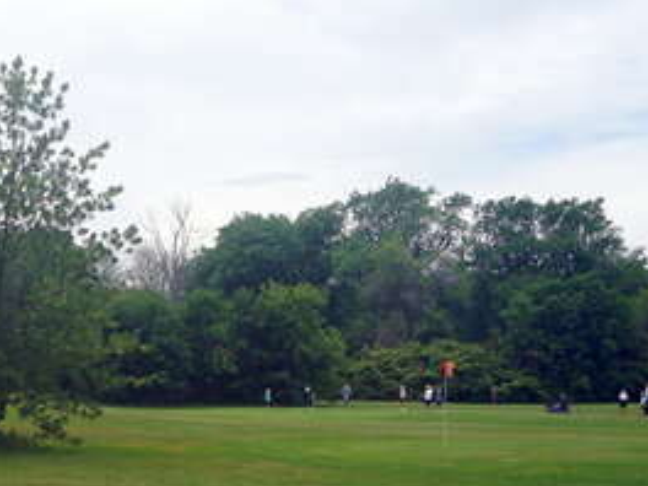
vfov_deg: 20.9
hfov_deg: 26.5
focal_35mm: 70
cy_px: 355
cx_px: 27
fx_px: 1310
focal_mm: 16
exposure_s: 1/125
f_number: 11
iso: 100
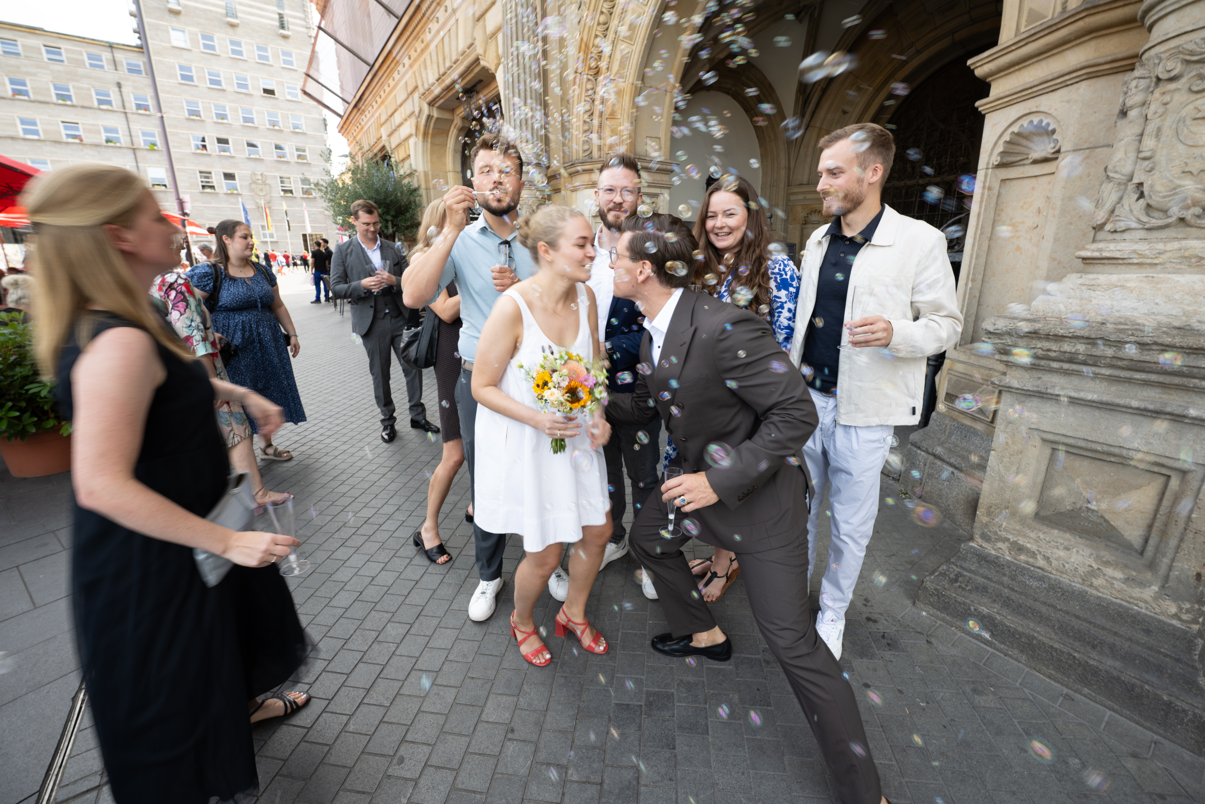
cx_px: 602
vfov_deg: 81.2
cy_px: 402
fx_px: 469
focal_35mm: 14
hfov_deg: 104.3
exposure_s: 1/40
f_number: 7.1
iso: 125
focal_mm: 14
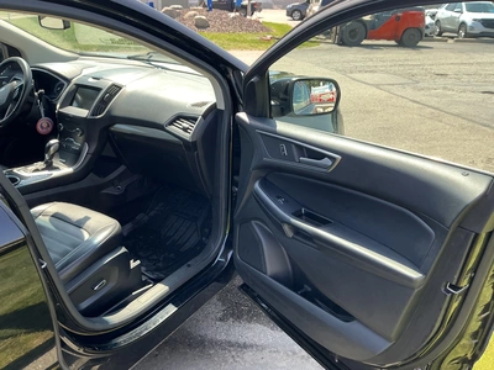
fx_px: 400
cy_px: 185
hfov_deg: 63.4
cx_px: 247
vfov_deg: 49.7
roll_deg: -3.8
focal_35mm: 28
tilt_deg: -21.8
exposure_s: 1/171
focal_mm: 3
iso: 20
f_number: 1.8
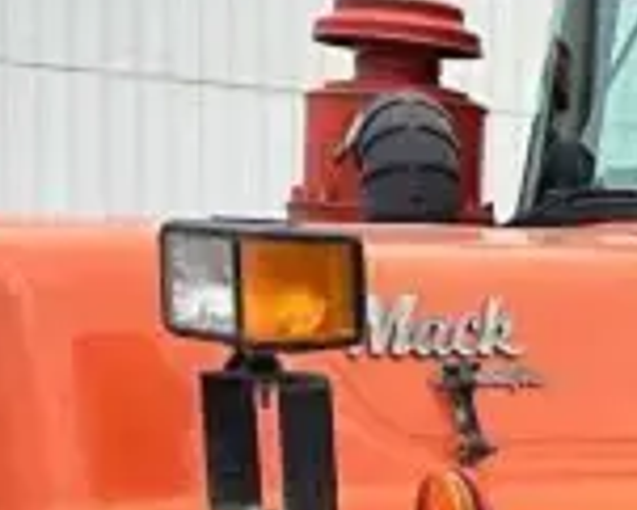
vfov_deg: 10.2
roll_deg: -0.9
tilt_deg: -5.4
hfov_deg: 12.4
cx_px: 882
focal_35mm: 149
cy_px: 615
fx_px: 2811
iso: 80
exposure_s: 1/376
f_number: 1.78
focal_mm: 6.86
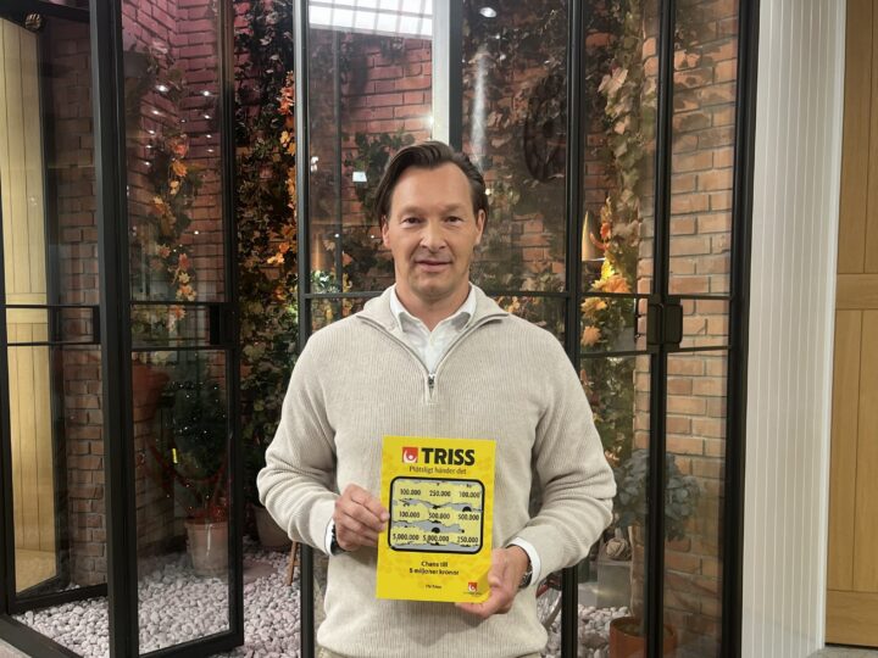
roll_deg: +0.0
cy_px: 329
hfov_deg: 67.3
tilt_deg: -4.8
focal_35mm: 26
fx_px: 659
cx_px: 439
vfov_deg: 53.1
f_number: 1.6
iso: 80
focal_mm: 5.1
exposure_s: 1/54
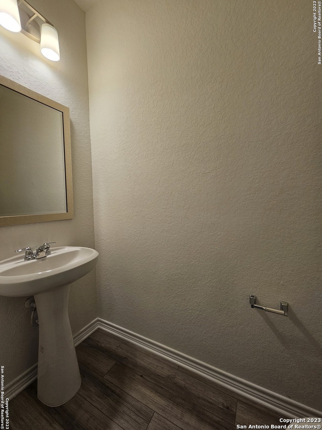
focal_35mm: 13
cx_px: 161
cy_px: 215
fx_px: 161
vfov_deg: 106.2
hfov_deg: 89.9
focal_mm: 2.2
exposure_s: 1/60
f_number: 2.2
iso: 64
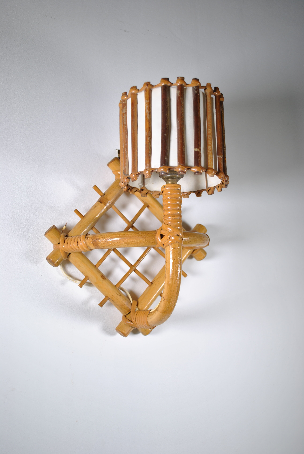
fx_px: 455
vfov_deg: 53.1
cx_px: 152
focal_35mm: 36
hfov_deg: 37.0
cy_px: 227
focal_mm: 24
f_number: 4
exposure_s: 1/80
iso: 100
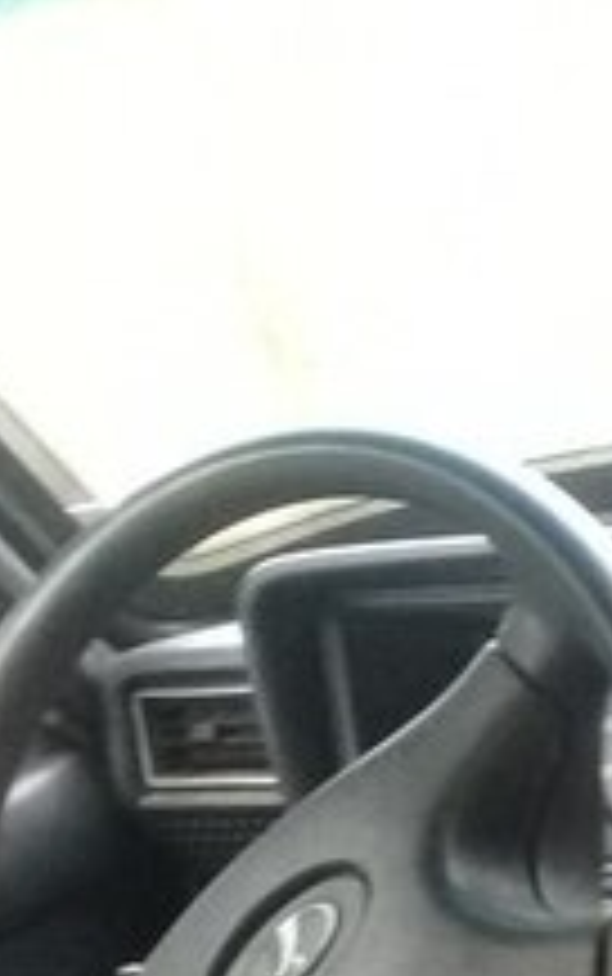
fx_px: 2663
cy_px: 1104
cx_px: 1282
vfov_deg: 19.8
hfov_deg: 11.6
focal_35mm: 100
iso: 200
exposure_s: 1/33
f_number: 2.2
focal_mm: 3.3
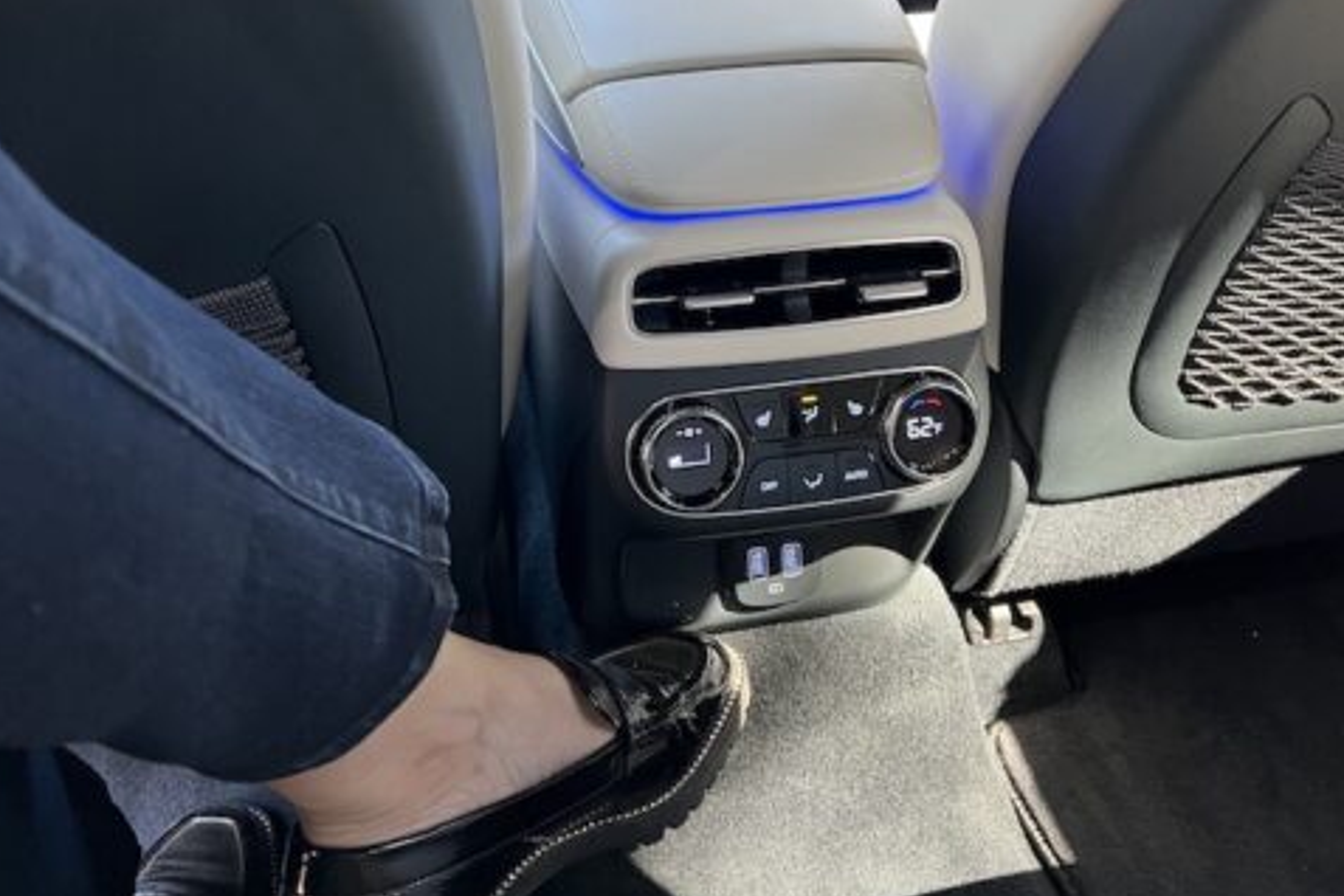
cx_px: 710
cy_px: 287
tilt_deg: -32.2
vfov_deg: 38.4
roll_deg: -1.8
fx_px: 1269
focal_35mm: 34
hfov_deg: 55.8
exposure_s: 1/60
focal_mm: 5.7
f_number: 1.5
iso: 160
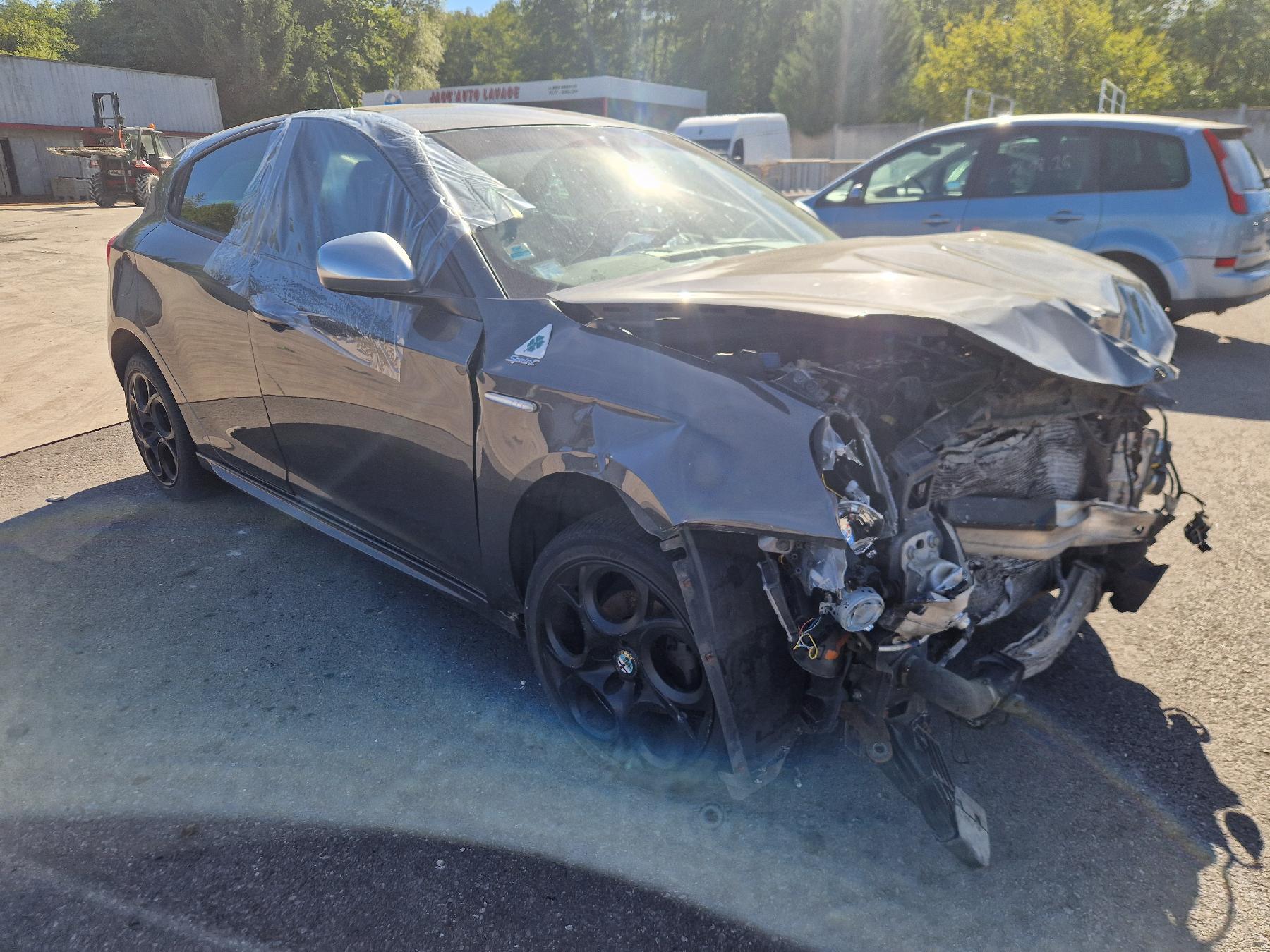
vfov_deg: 58.9
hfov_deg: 73.9
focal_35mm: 23
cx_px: 635
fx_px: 844
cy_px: 476
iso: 50
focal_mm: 5.4
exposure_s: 1/833
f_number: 1.8
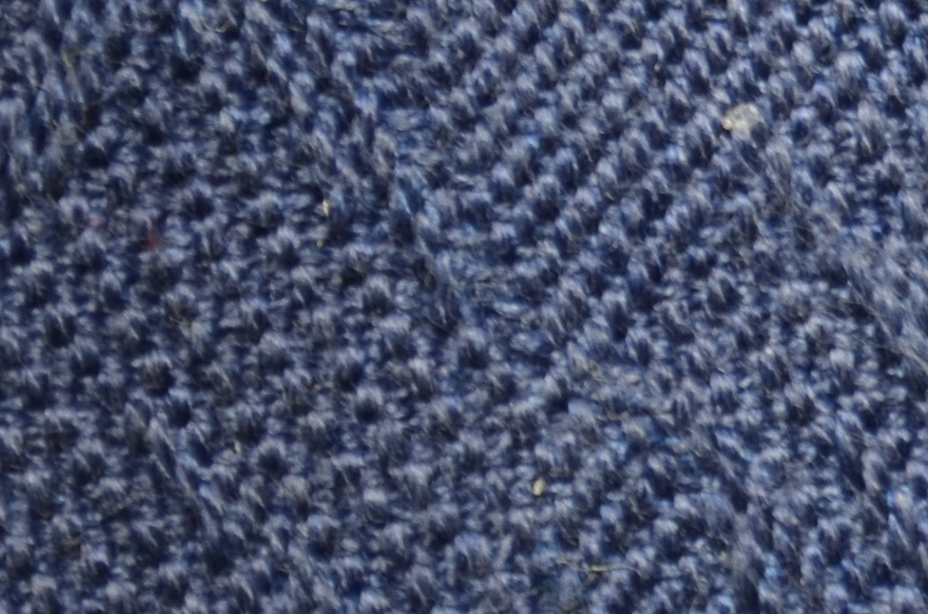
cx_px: 1992
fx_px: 9835
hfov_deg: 5.3
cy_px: -349
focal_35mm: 382
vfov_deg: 3.6
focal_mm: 55
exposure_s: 1/2.5
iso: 160
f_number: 8
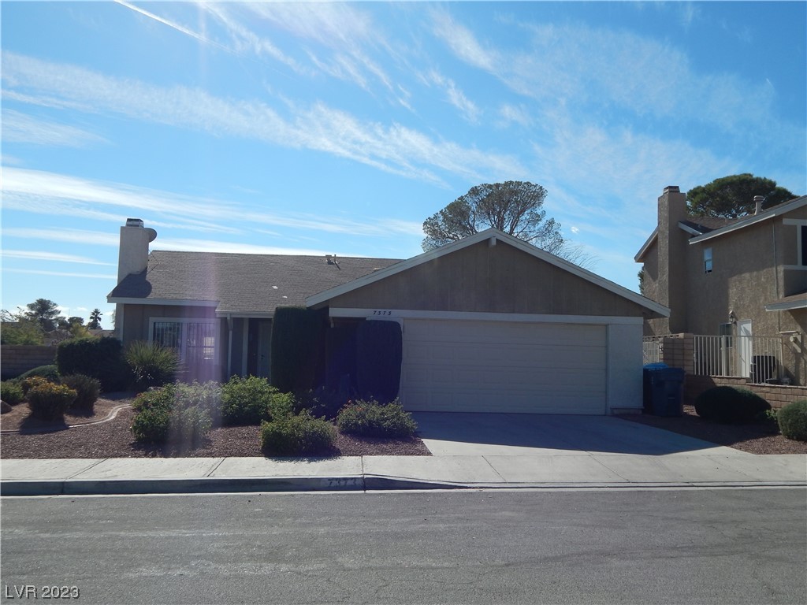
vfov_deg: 45.4
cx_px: 404
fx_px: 723
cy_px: 302
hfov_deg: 58.4
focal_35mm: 31
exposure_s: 1/640
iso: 125
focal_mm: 5.6
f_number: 6.5
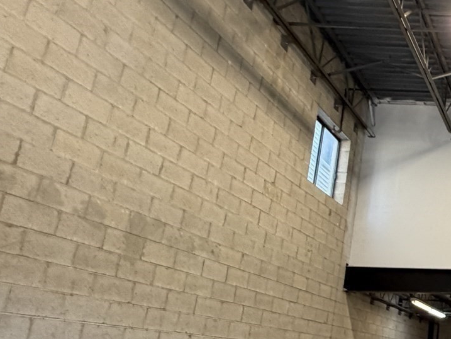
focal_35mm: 40
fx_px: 521
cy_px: 255
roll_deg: -0.7
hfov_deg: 33.3
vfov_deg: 35.2
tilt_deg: +15.7
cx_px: 596
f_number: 2.2
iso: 250
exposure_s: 1/120
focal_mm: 2.22
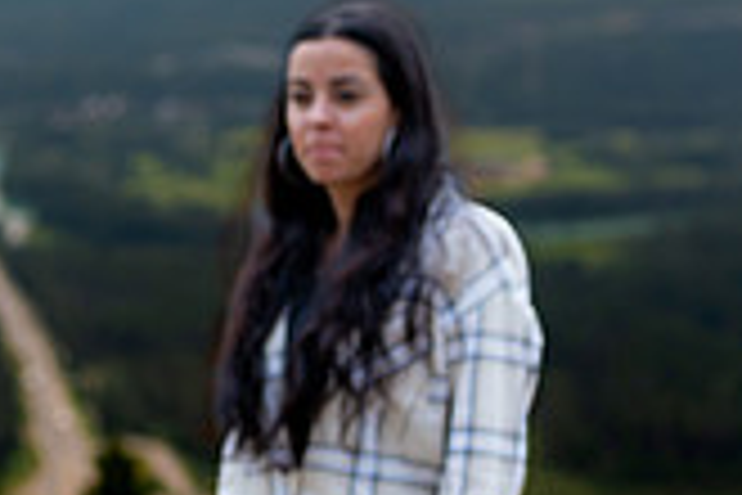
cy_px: 349
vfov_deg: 11.1
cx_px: -153
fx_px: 2535
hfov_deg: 16.0
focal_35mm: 123
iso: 200
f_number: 2
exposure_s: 1/5000
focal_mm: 35
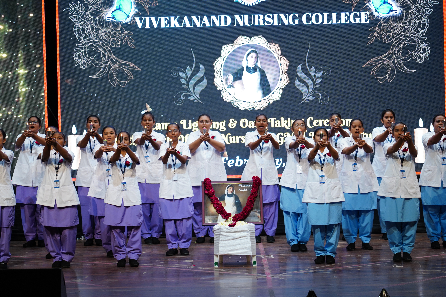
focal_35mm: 105
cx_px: 223
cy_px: 148
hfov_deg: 19.5
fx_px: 1301
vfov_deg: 13.0
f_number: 4
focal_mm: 105
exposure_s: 1/100
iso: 2000
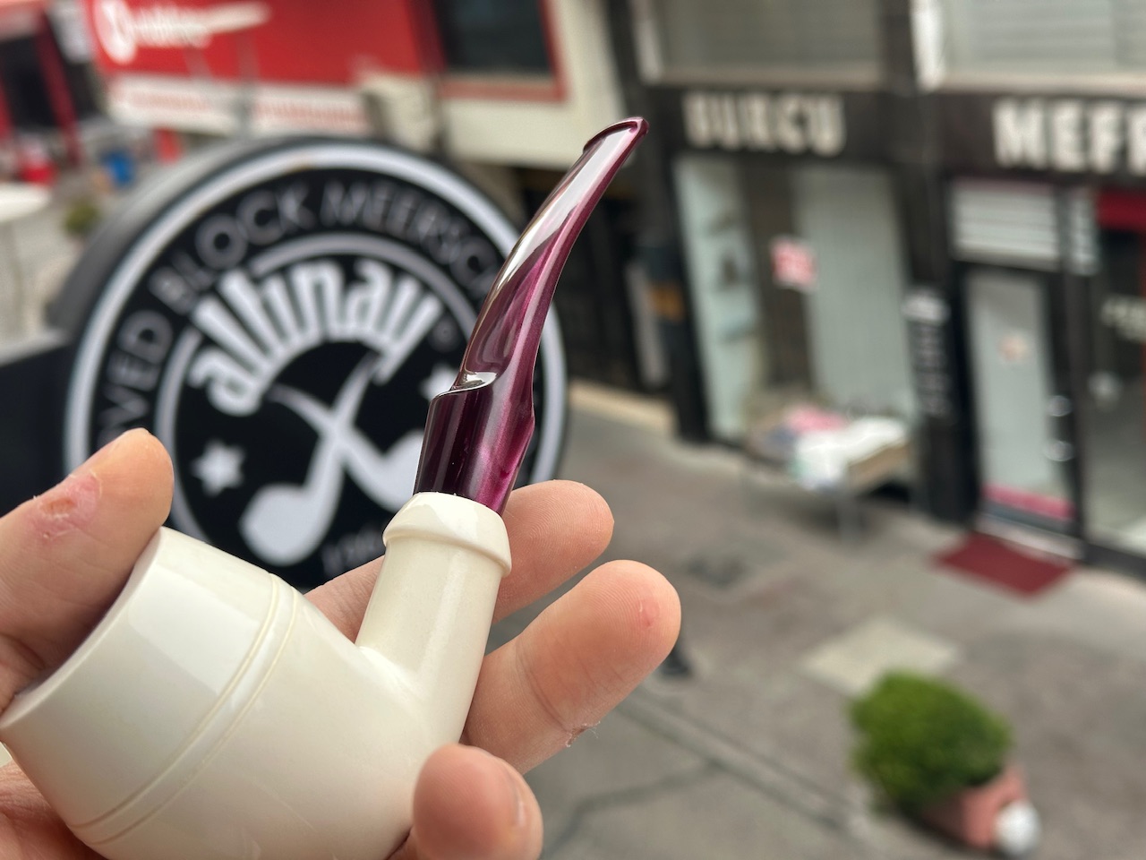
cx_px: 573
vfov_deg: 30.3
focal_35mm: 48
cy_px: 430
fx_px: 1589
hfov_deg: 39.7
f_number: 1.78
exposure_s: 1/309
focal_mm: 6.86
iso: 64
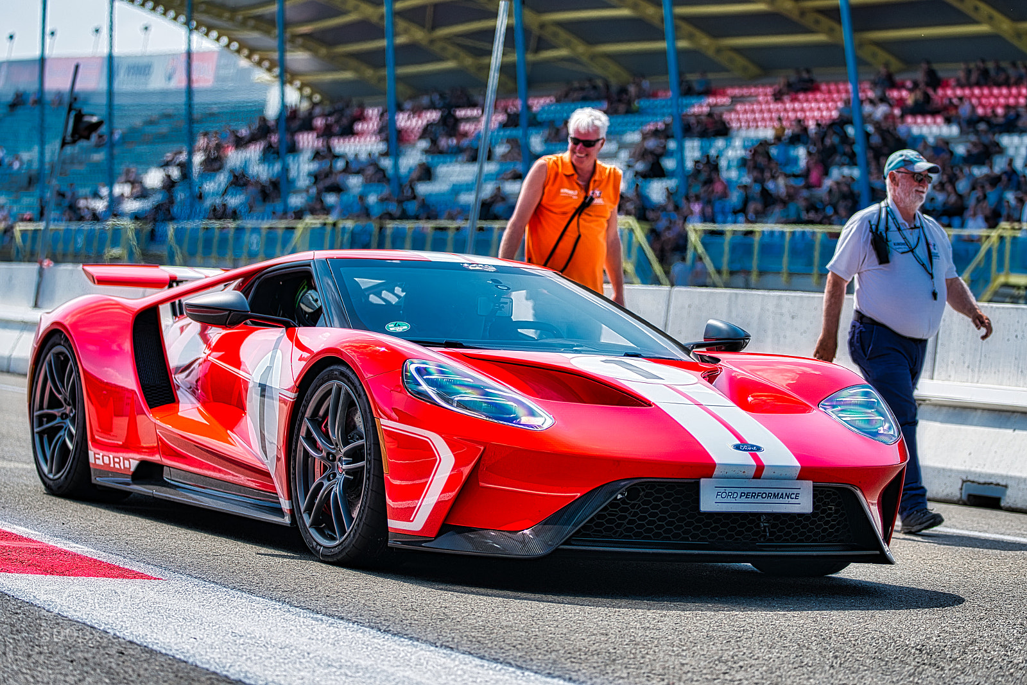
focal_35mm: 86
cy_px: 342
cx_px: 514
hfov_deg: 23.6
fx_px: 2454
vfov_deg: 15.9
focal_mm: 86
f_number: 2.8
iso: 100
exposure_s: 1/640
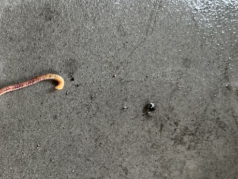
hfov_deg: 29.6
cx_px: -1
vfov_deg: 23.6
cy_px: 149
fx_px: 419
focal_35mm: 61
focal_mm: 5.1
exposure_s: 1/121
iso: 100
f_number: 1.6
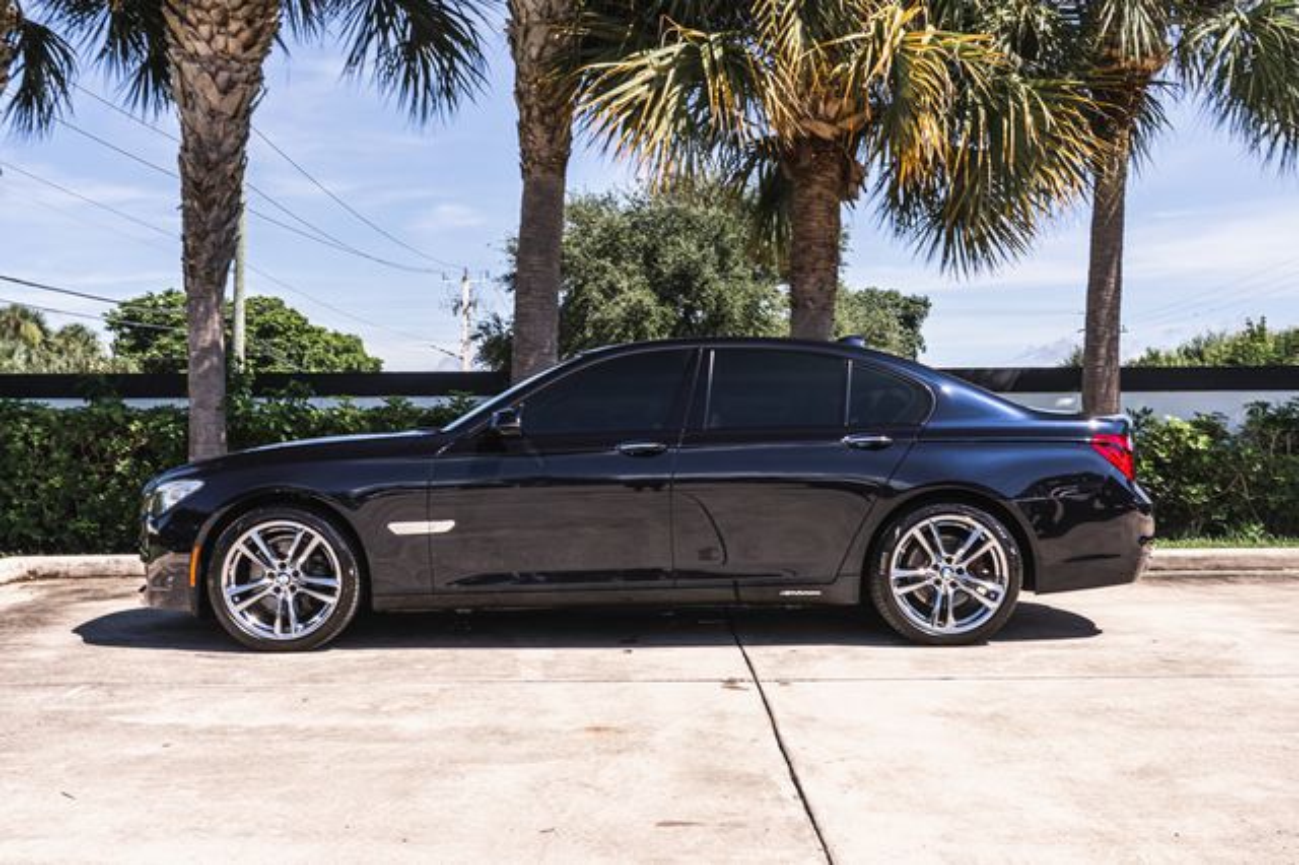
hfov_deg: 45.6
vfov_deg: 31.2
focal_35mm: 43
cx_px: 673
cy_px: 432
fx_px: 1546
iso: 160
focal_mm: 31
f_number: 8
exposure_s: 1/80
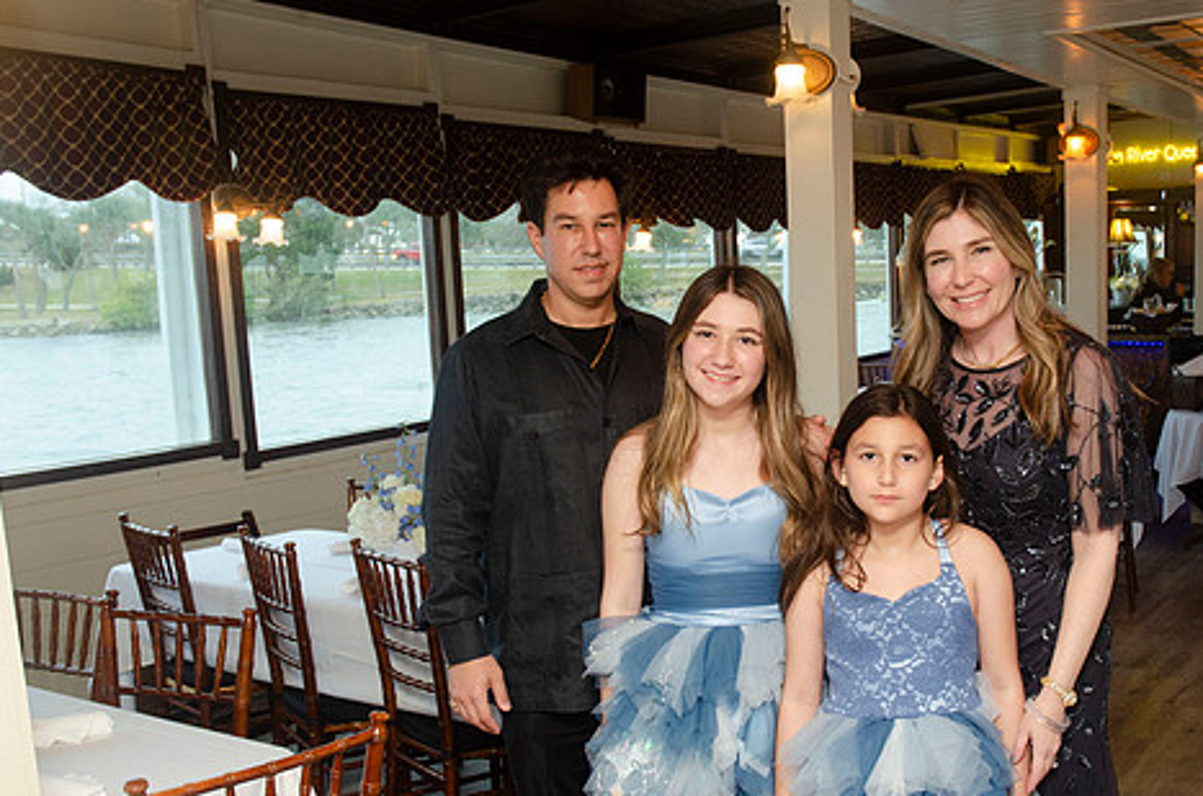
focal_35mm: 41
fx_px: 1367
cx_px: 729
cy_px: 466
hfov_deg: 47.2
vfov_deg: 32.4
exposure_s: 1/25
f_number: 5.6
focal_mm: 22
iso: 400
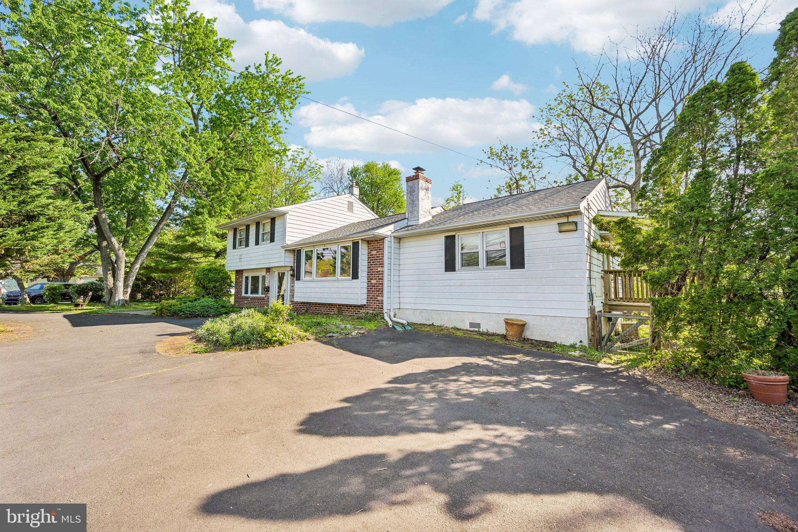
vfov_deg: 81.2
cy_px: 266
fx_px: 310
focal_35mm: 14
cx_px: 399
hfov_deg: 104.3
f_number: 8
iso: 100
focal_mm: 14
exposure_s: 1/80
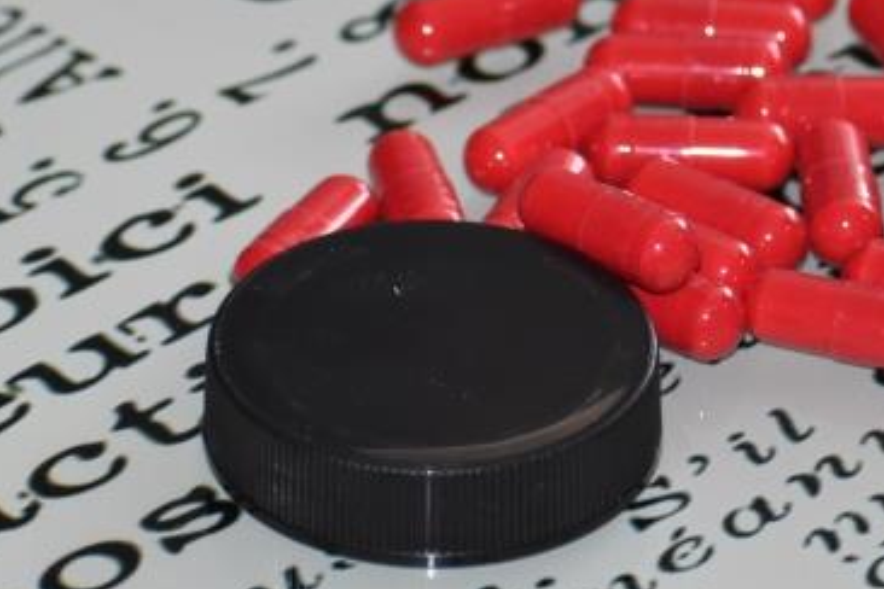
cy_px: 33
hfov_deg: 7.0
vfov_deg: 4.7
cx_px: 988
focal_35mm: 294
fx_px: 7219
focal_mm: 70
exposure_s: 1/100
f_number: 5
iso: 800
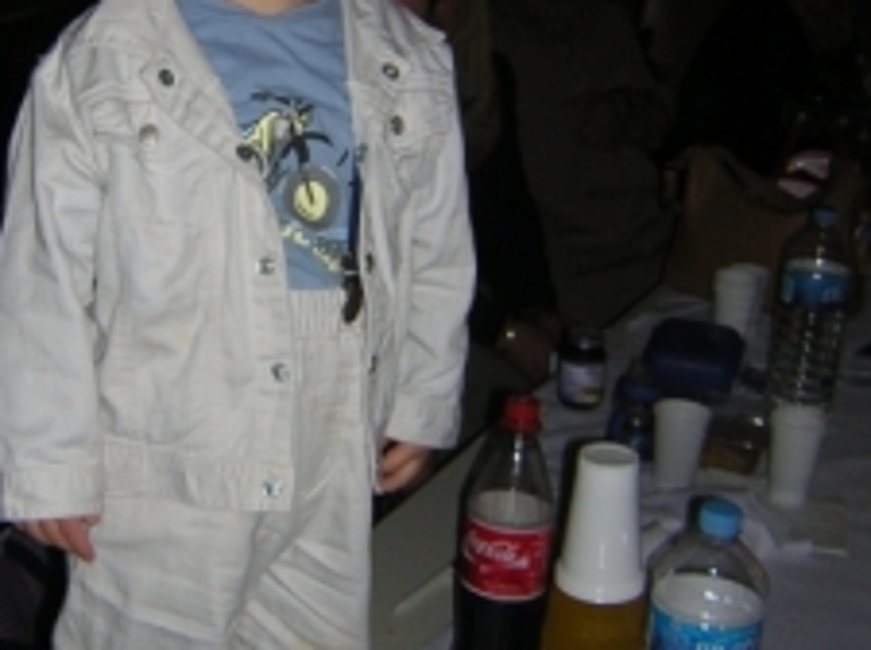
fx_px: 1608
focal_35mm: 64
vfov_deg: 22.8
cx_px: 302
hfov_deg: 30.1
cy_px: 219
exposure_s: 1/60.1
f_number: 2.6
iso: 100
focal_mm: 4.7
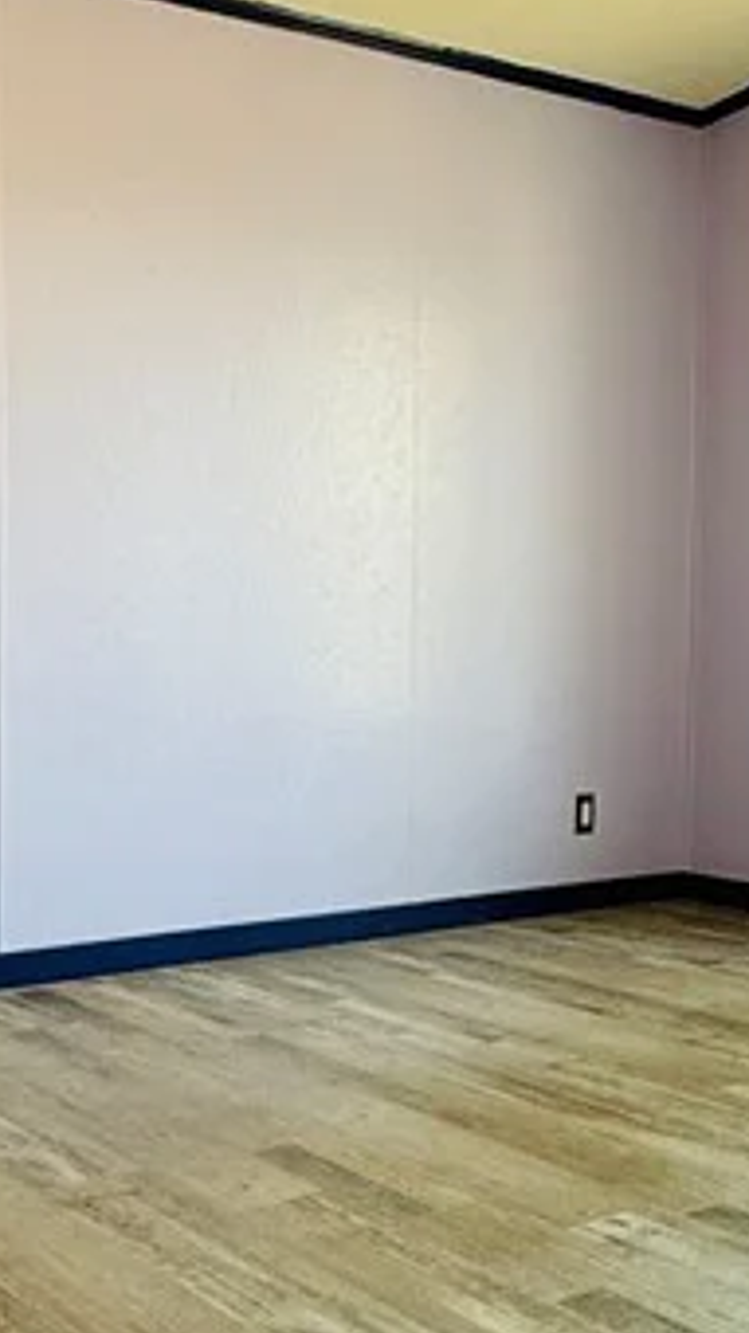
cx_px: 149
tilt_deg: -4.7
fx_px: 1626
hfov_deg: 25.5
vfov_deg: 44.5
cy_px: 768
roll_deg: -0.5
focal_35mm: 46
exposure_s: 1/120
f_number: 2.2
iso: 200
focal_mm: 2.22
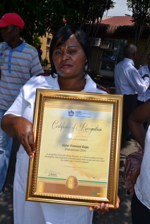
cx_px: 75
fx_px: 216
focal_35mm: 34
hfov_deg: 38.4
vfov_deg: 55.1
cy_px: 112
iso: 100
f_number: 10
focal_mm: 23
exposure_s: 1/200
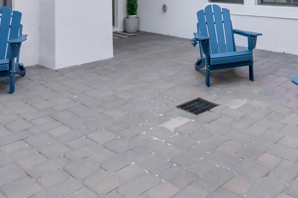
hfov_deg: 49.7
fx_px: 299
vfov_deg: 33.5
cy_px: -2
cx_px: 241
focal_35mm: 36
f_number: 13
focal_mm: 11
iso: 800
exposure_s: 1/125
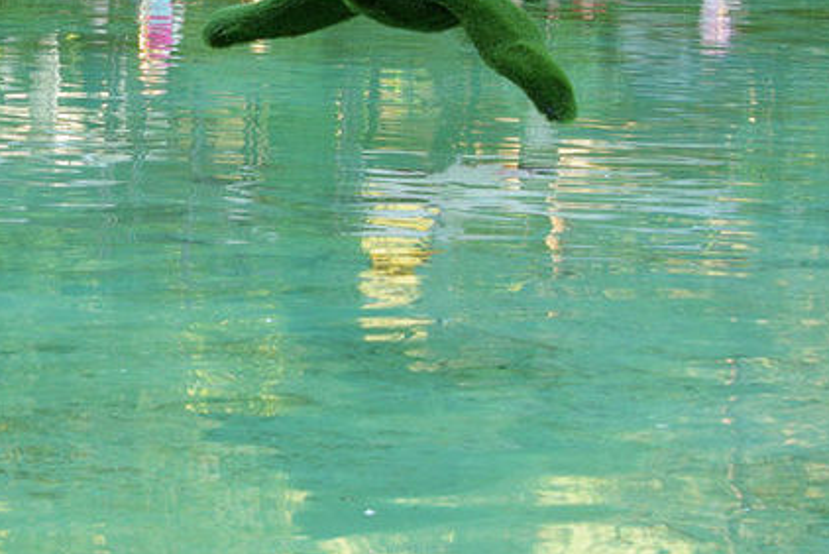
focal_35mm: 176
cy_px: 128
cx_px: -20
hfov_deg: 11.5
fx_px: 4057
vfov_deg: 7.8
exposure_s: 1/20
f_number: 8
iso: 200
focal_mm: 55
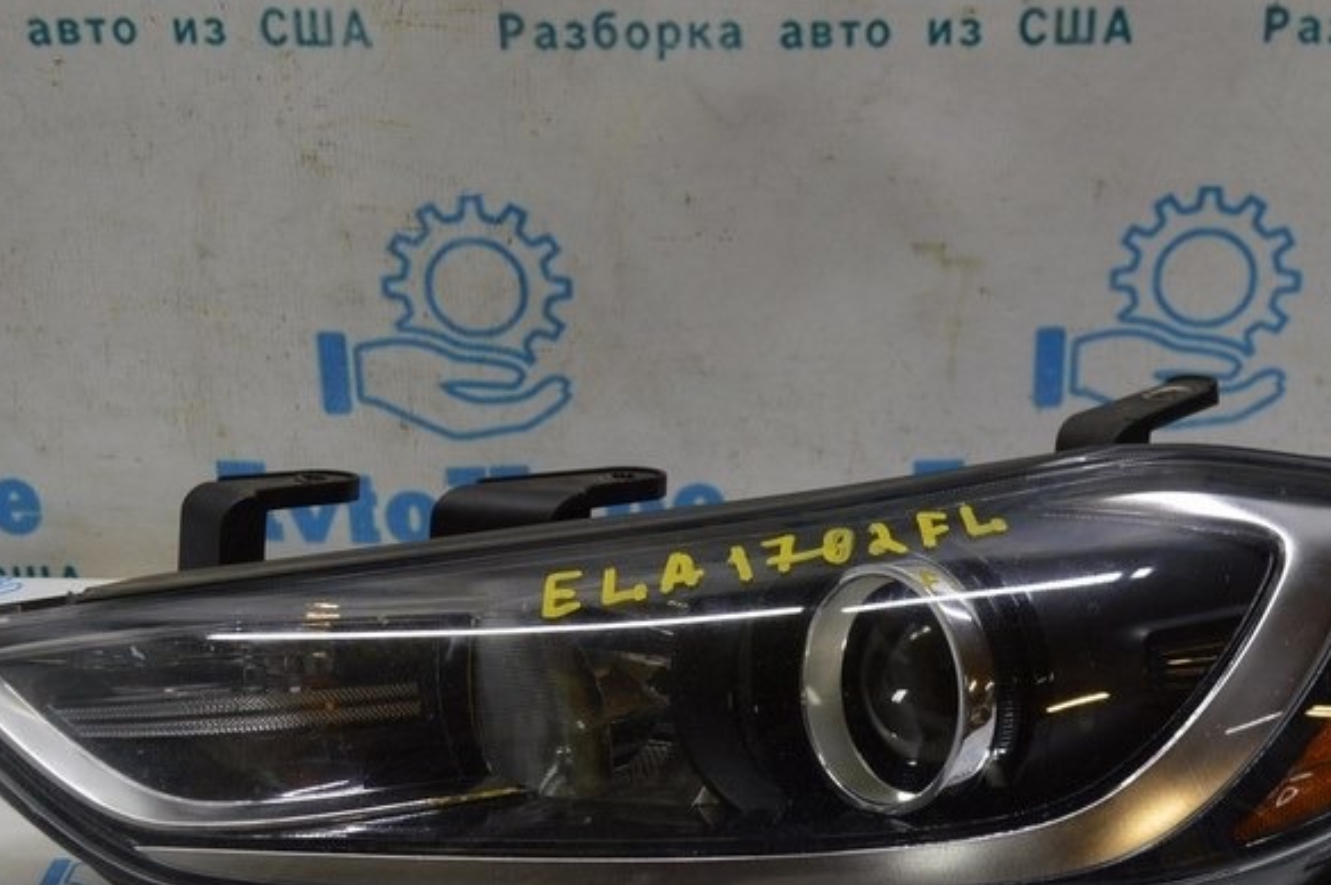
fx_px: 2327
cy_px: 588
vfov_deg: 21.5
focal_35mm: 63
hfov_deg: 31.9
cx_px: 776
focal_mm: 24
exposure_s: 1/60
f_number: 7.1
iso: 400
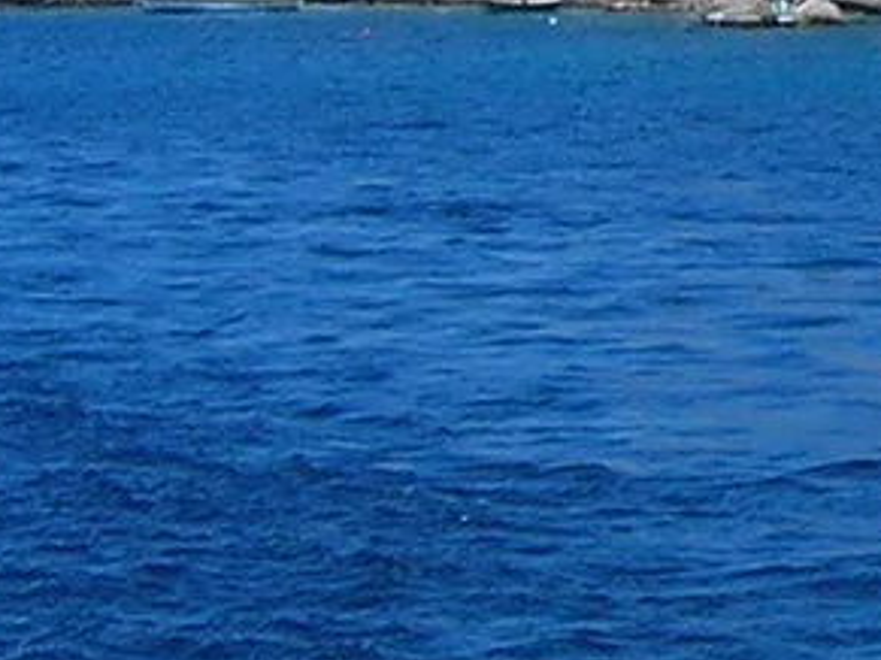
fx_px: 5699
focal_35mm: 224
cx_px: 1847
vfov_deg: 6.6
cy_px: -207
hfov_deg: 8.3
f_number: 4.9
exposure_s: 1/648
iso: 50
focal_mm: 5.7
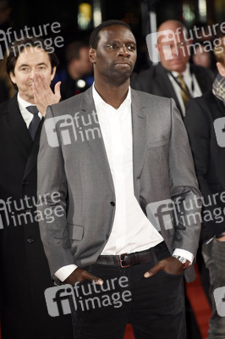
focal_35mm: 300
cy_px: 170
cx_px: 112
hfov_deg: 4.6
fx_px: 2817
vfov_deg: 6.9
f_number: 5.6
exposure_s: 1/250
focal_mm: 300
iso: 800
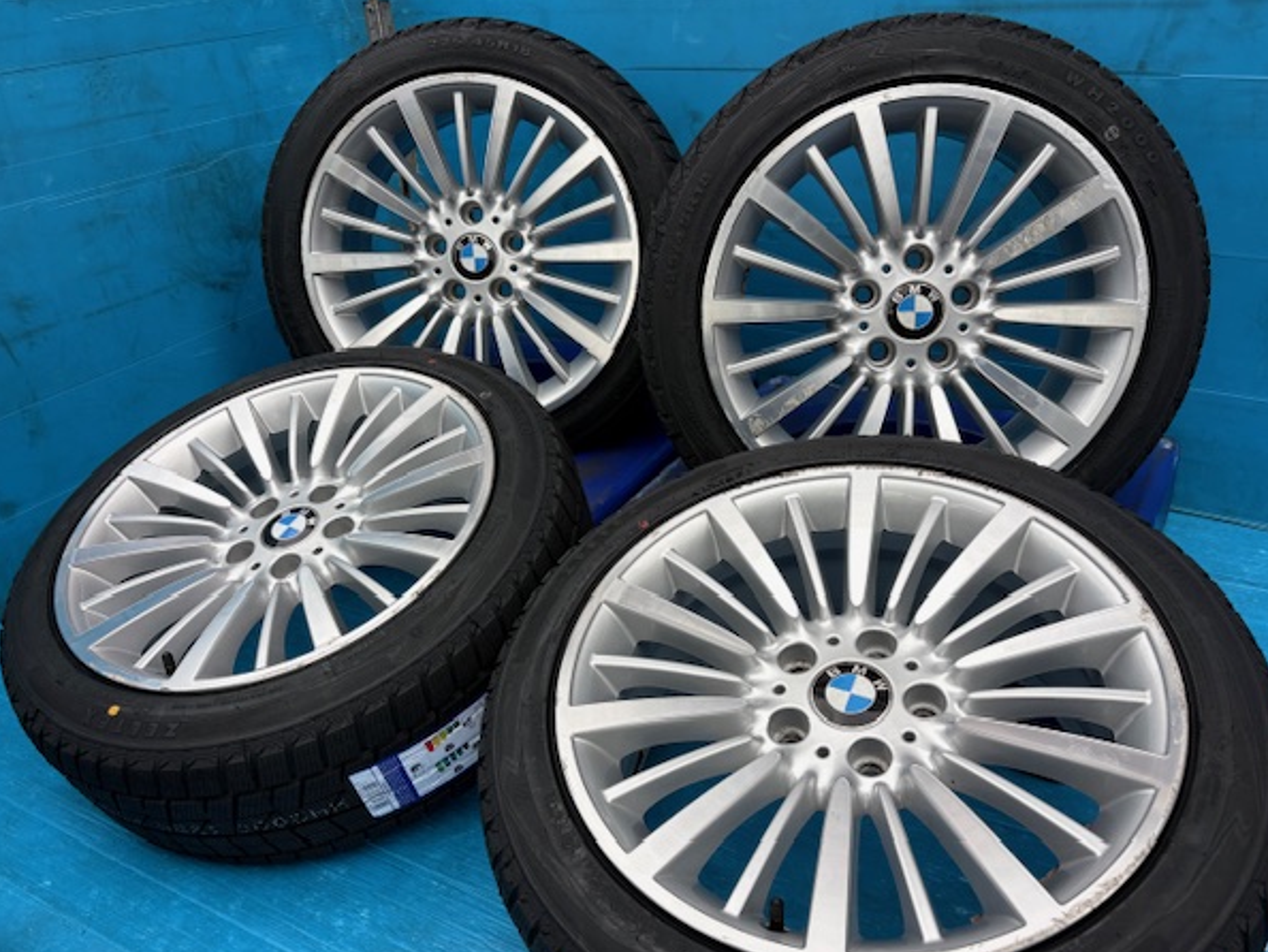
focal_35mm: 28
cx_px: 638
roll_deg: +1.8
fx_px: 1026
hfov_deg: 63.4
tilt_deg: -26.8
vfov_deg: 49.8
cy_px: 504
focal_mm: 5.96
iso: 50
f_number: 1.6
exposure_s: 1/739
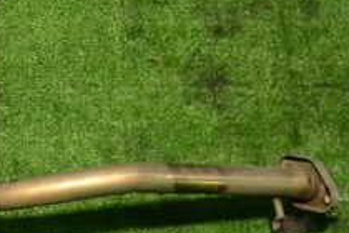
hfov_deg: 21.4
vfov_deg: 15.2
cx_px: -55
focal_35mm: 89
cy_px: 30
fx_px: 863
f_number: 2.3
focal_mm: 5.4
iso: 1000
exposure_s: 1/60
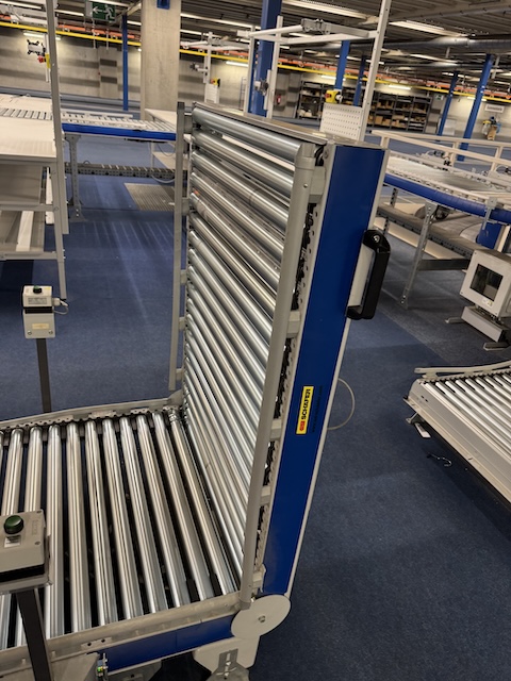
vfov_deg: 71.6
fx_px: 472
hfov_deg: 56.8
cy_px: 340
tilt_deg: -27.0
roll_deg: -7.6
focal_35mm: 24
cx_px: 256
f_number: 1.78
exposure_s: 1/50
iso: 160
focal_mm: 6.76
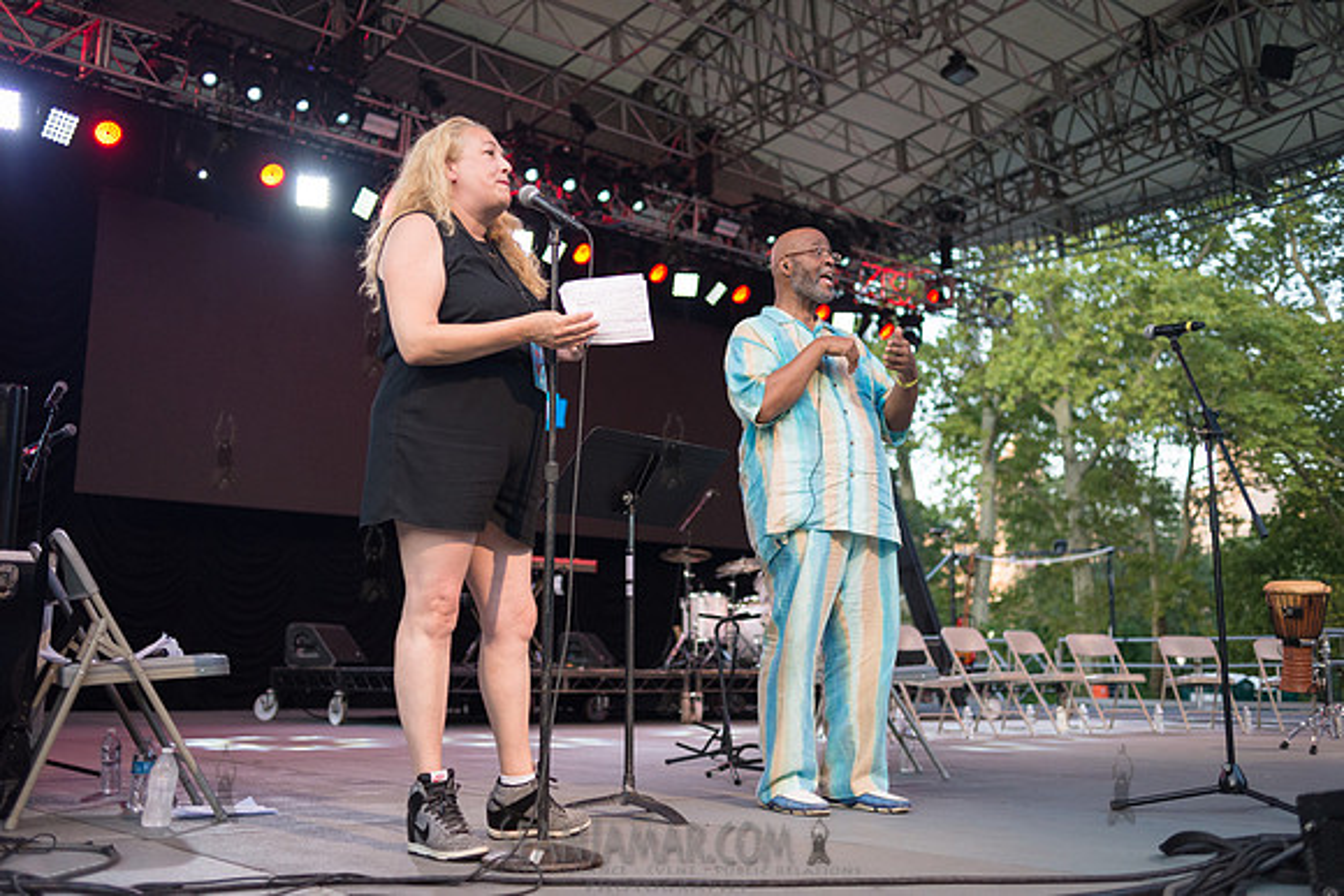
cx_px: 672
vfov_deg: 37.9
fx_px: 1307
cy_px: 448
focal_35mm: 35
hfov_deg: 54.4
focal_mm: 35
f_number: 2.8
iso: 1600
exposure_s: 1/1600
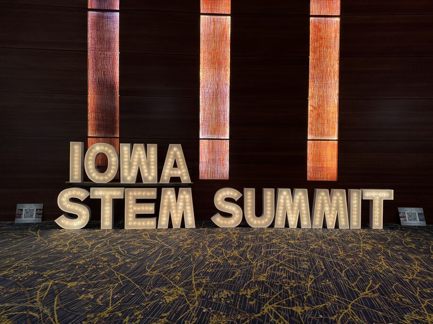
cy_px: 162
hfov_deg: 71.6
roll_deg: +0.2
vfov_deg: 56.8
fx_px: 300
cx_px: 216
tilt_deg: -1.1
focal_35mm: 24
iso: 200
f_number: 1.78
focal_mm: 6.76
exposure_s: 1/60
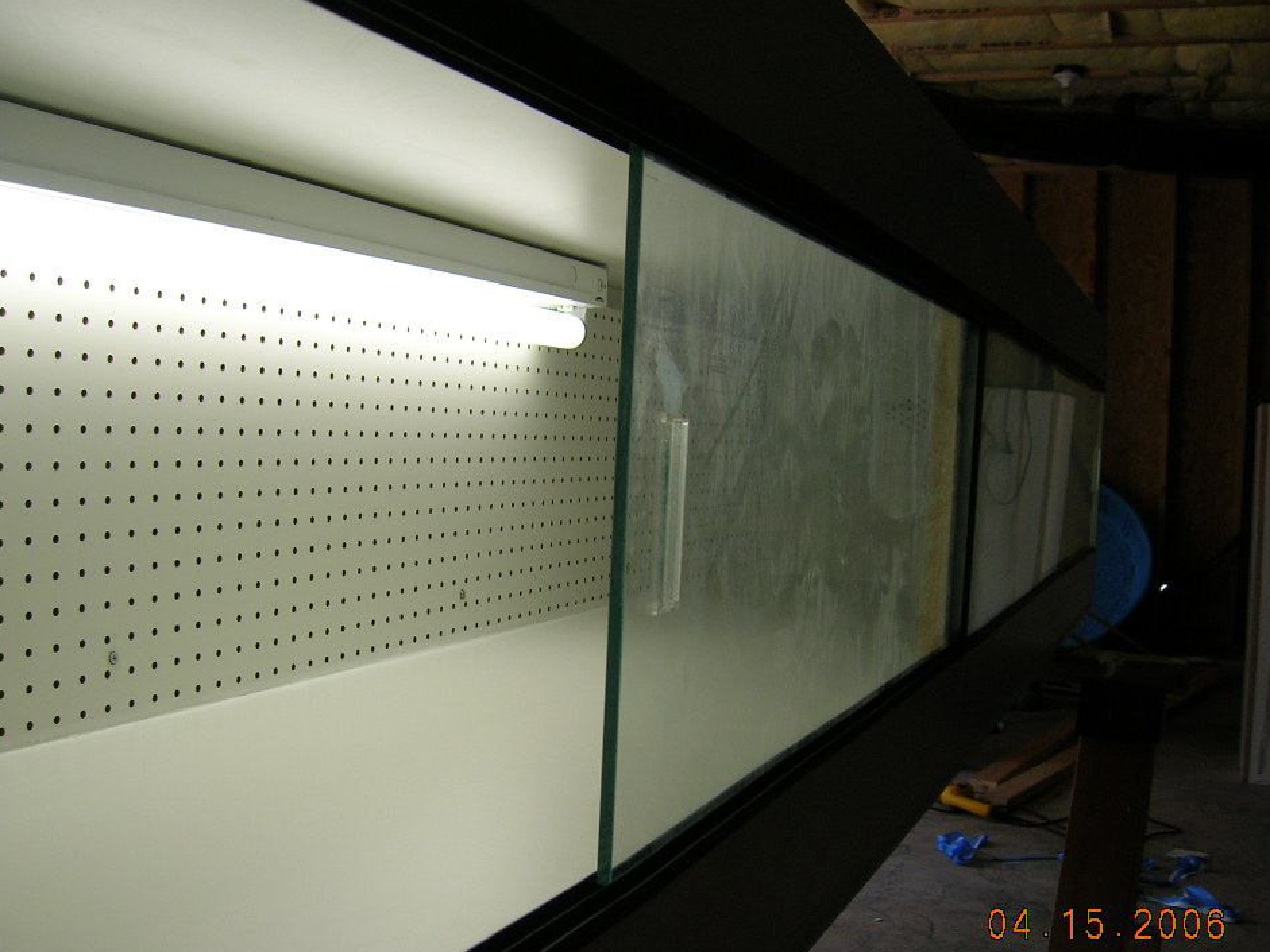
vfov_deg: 38.6
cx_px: 645
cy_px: 515
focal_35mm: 37
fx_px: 1358
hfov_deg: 50.1
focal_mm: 5.7
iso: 50
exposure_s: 1/73.7
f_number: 2.9
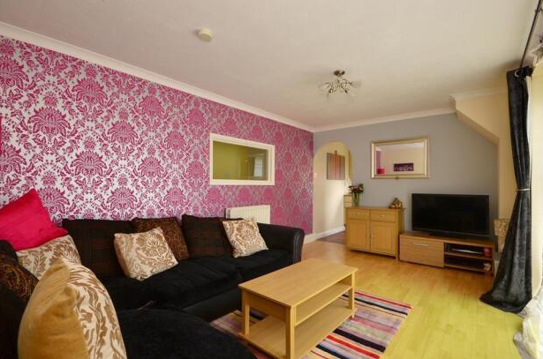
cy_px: 181
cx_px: 287
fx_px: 241
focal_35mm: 16
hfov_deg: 96.8
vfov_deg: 73.5
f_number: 11
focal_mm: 10
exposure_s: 1/3
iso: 200
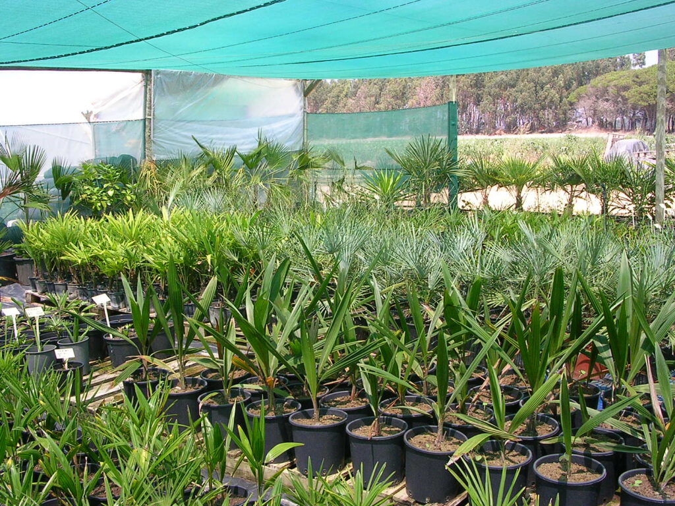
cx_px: 338
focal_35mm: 38
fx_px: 741
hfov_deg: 49.0
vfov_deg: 37.7
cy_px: 253
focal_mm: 5.8
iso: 77
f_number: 5.6
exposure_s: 1/144
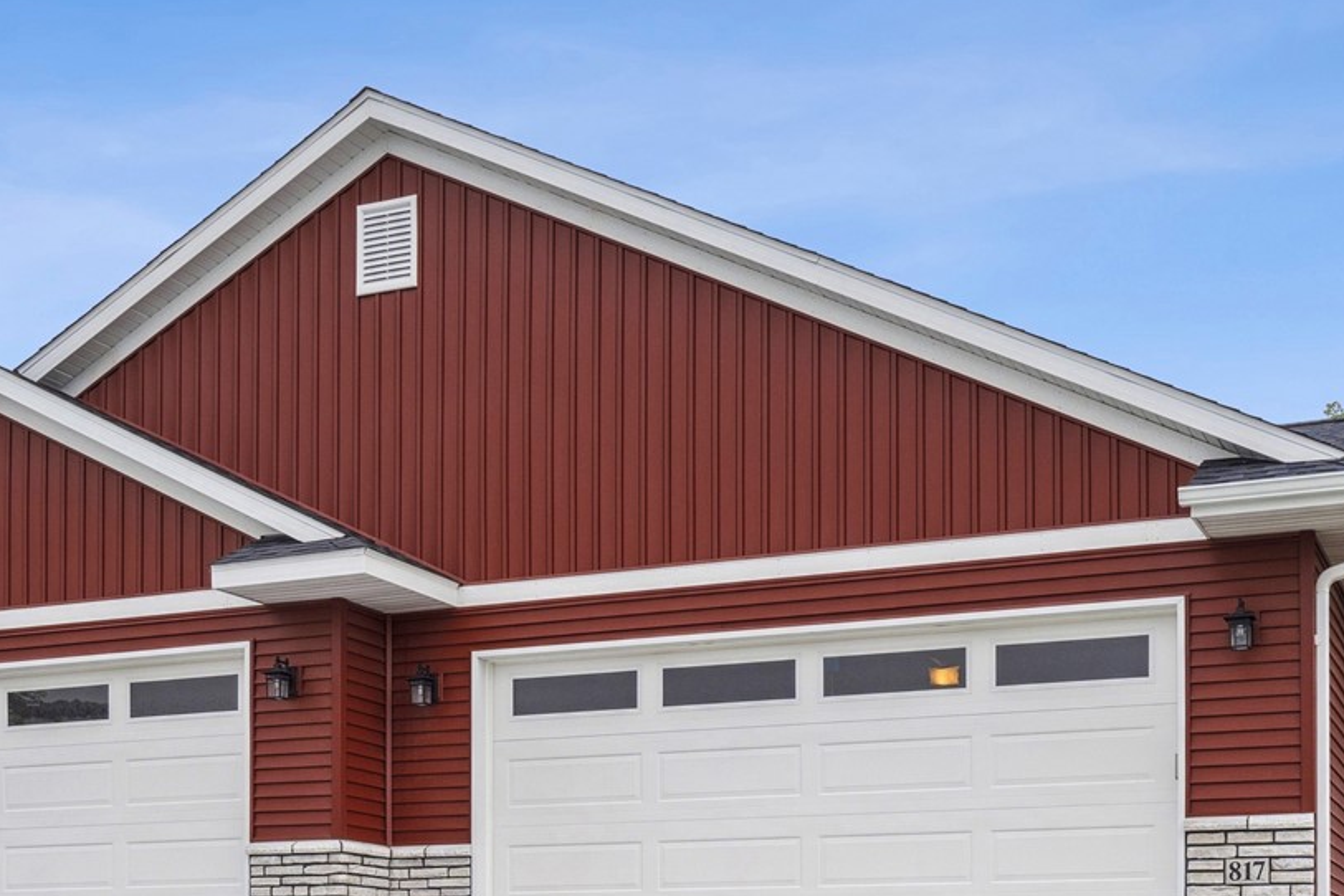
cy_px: 581
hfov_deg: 41.1
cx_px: 655
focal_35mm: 48
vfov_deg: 27.9
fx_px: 1792
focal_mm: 23
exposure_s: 1/3200
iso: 800
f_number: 8
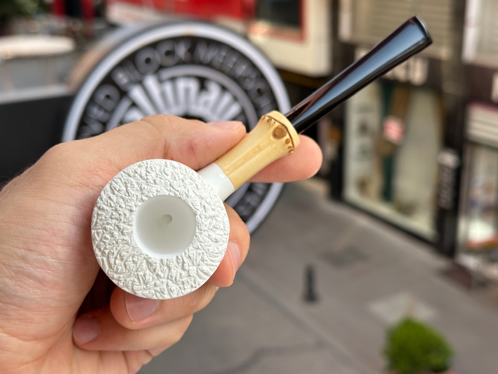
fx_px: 691
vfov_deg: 30.3
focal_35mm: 48
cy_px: 187
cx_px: 249
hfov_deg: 39.7
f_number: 1.78
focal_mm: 6.86
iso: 64
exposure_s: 1/642
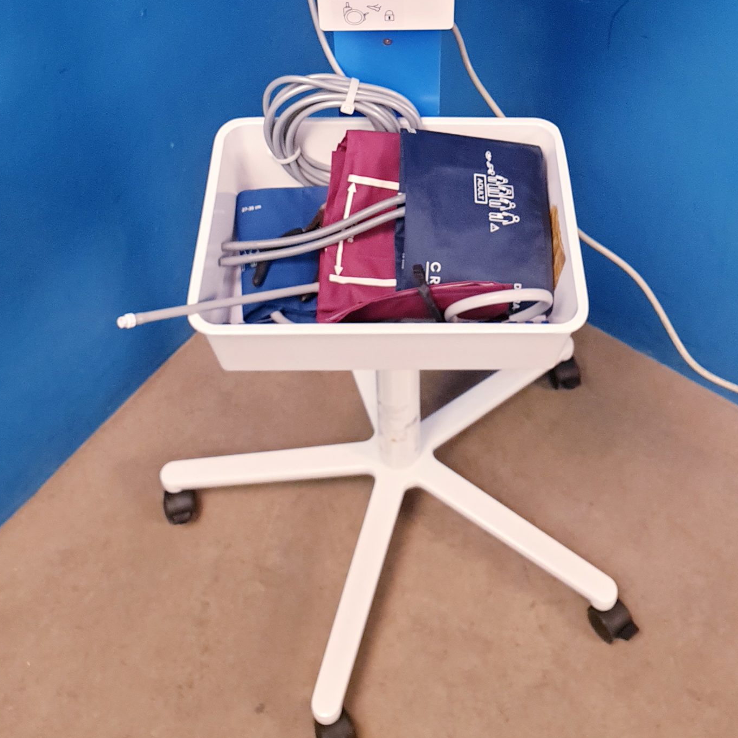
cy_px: 71
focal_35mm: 43
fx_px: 1037
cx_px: 415
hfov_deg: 39.1
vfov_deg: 36.7
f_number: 2.4
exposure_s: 1/50
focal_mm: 4.3
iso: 200
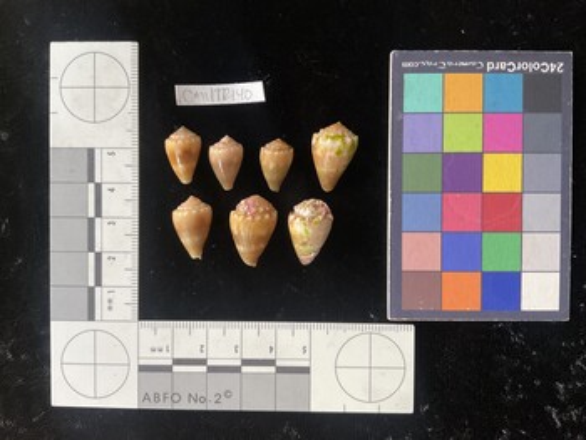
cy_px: 220
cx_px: 293
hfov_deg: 61.6
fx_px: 491
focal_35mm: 29
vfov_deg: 48.3
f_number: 1.8
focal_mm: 3
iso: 100
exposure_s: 1/60
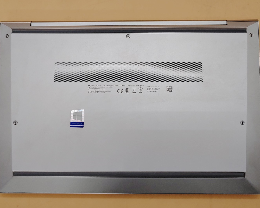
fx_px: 292
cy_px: 105
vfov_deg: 39.1
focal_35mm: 38
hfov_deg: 47.9
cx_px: 129
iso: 50
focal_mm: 4.36
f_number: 1.8
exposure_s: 1/181
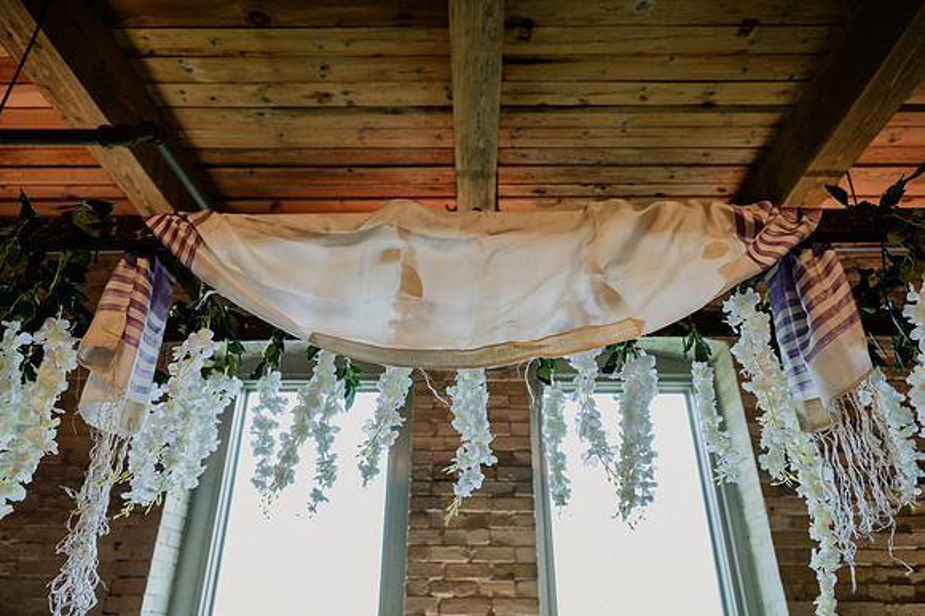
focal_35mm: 24
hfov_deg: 73.8
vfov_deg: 53.1
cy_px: 308
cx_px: 462
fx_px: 616
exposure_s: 1/250
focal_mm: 24
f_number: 3.5
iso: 1250
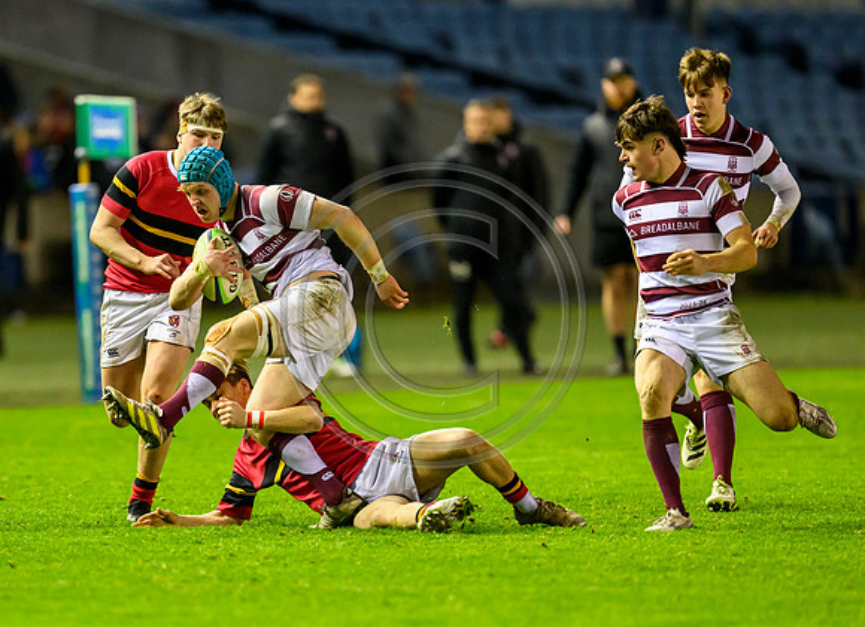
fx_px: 14198
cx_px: 317
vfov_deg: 2.5
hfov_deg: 3.5
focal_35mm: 575
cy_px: 414
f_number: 3.2
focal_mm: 400
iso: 6400
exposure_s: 1/800
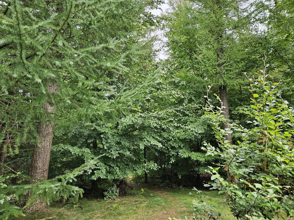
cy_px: 110
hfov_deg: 73.9
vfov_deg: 58.9
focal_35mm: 23
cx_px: 147
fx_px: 195
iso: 64
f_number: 1.8
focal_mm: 5.4
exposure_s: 1/180
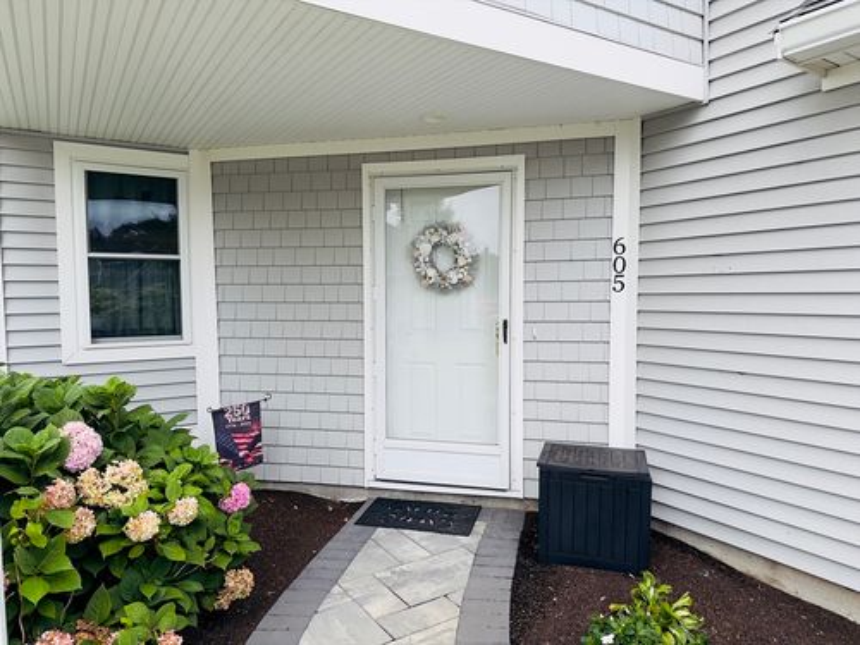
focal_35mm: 24
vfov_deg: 56.8
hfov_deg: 71.6
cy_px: 322
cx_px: 430
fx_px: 596
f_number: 1.78
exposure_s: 1/632
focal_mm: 6.76
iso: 80
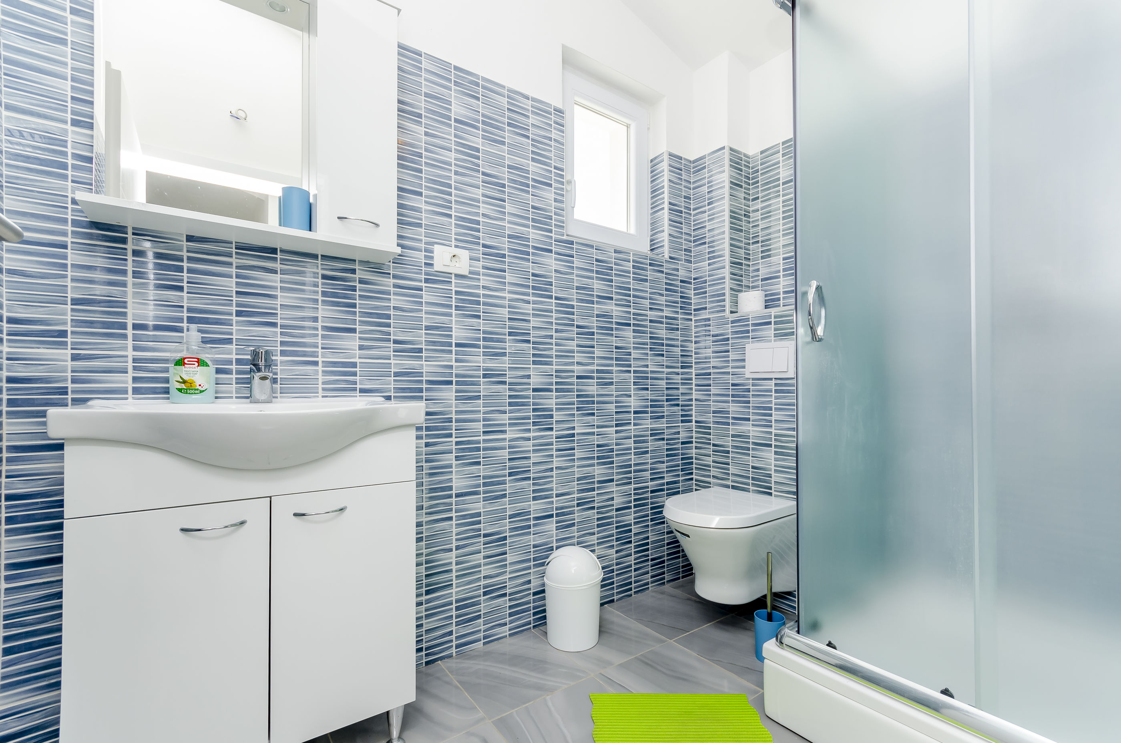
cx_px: 560
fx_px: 466
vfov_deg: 77.1
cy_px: 372
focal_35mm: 15
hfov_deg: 100.5
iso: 250
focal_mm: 10
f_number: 9
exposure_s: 1/125
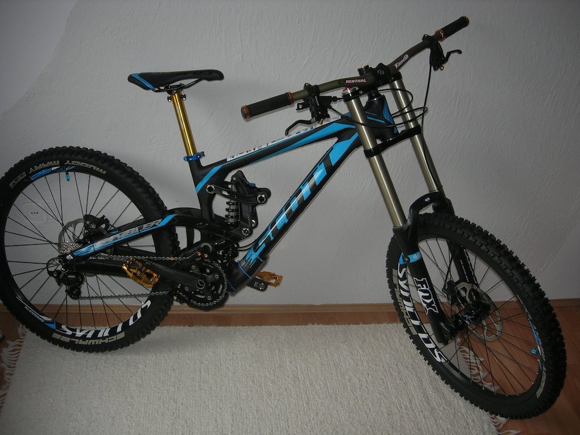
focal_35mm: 38
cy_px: 218
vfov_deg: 37.7
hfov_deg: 49.0
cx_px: 290
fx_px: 637
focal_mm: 7.8
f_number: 2.8
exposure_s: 1/60.1
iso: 64
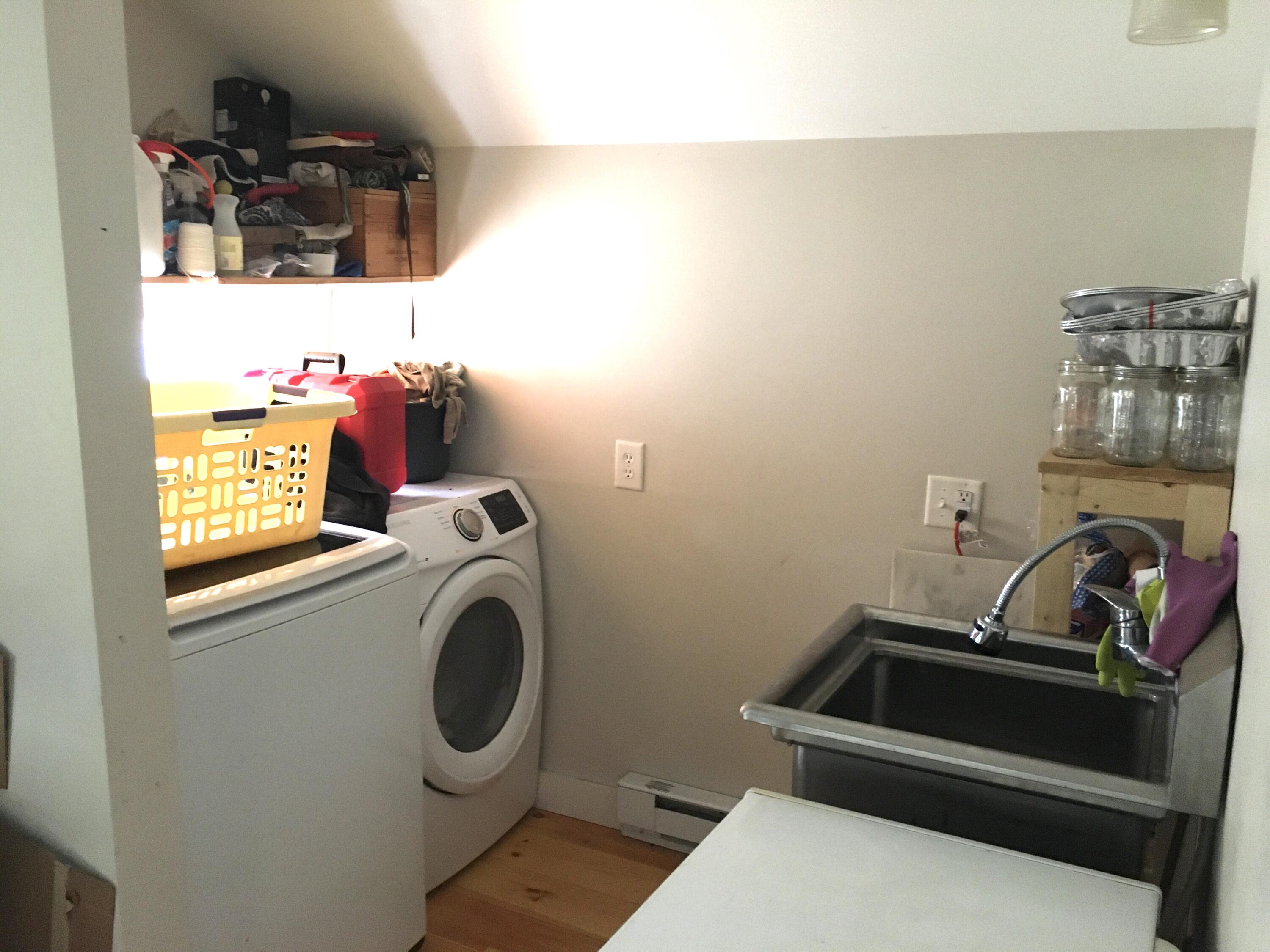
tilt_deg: -9.7
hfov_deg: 61.7
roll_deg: +0.0
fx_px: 1064
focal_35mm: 29
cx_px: 635
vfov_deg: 48.2
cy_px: 476
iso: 200
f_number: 2.2
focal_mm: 4.15
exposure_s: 1/20
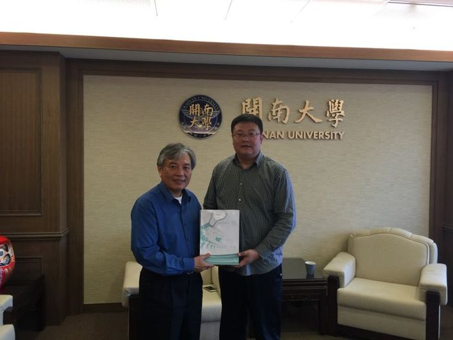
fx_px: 380
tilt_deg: -1.0
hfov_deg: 61.7
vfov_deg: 48.2
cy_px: 170
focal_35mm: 29
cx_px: 226
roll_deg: -1.5
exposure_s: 1/15
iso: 40
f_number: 2.2
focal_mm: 4.15
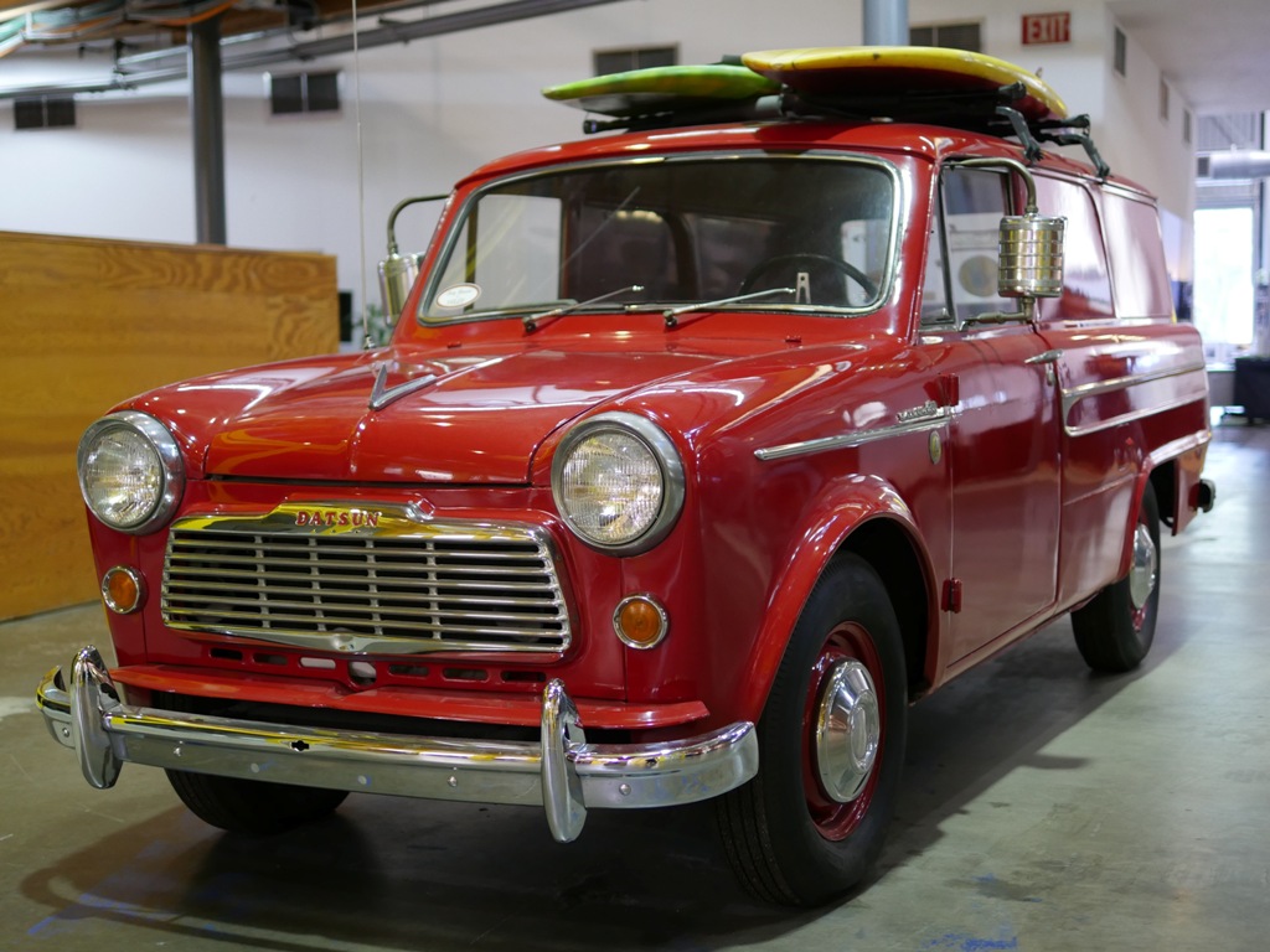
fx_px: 1834
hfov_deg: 38.2
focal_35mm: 50
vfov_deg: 29.1
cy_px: 476
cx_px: 635
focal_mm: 25
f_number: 1.4
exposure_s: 1/60
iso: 640
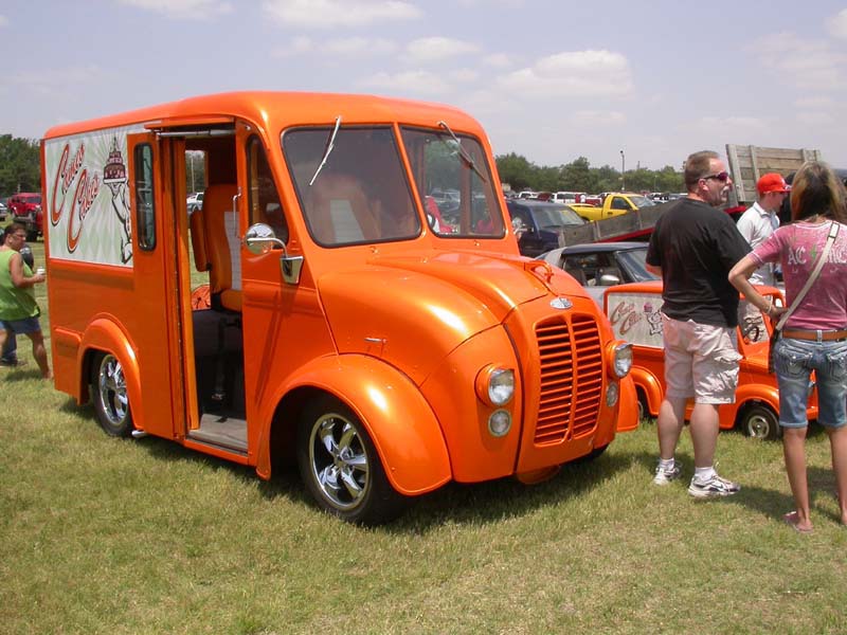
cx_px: 424
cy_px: 318
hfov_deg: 49.0
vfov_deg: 37.7
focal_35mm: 38
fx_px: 930
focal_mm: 7.85
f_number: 7.5
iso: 100
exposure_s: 1/321
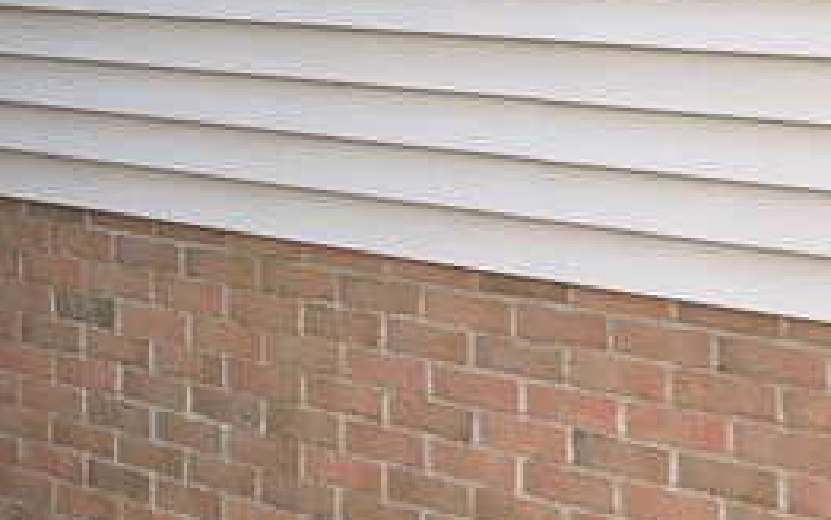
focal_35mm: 116
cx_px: -155
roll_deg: -2.0
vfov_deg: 10.9
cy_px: -222
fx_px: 2628
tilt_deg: +3.2
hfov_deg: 17.2
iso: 20
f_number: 1.8
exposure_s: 1/219
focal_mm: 3.99
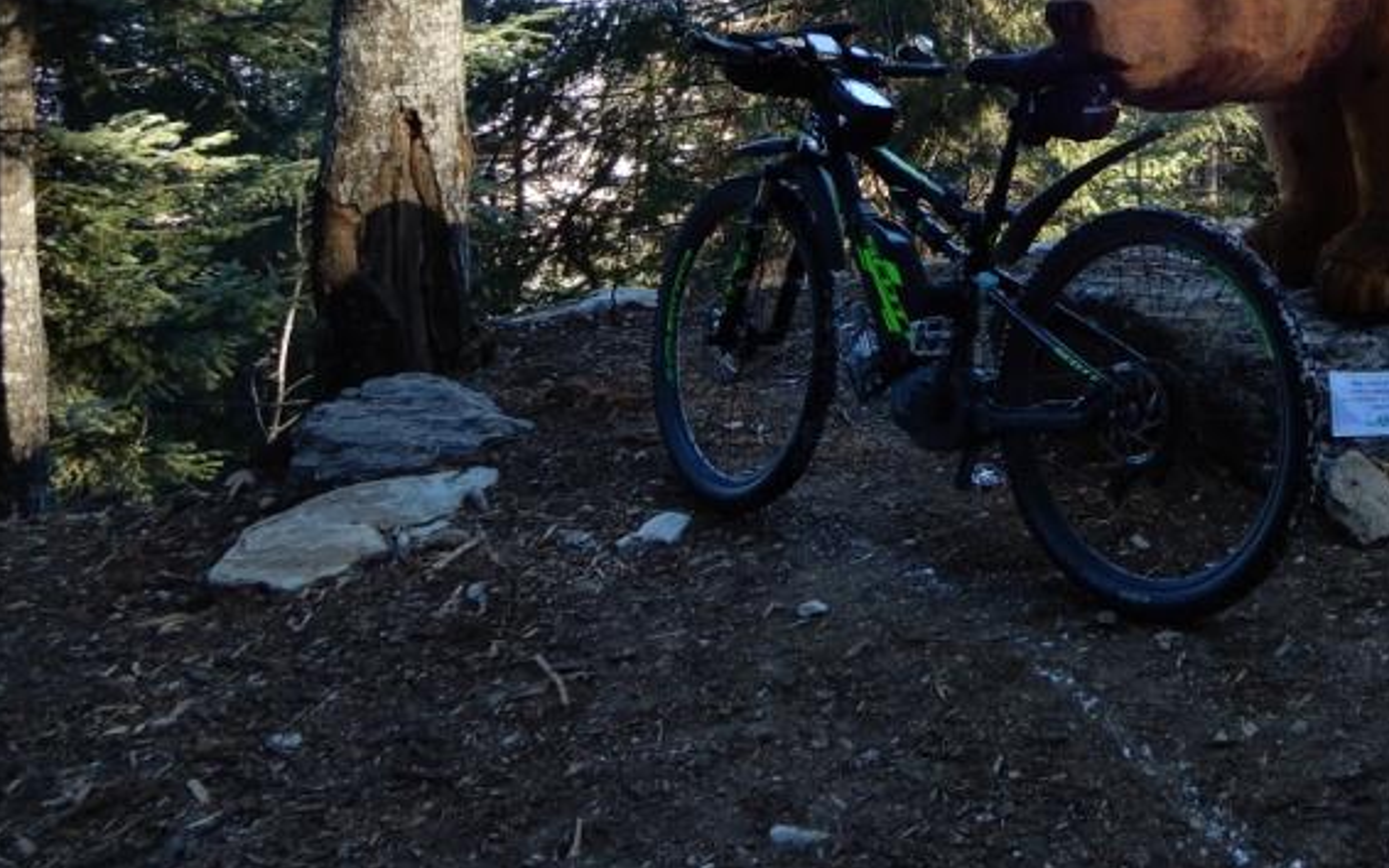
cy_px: -25
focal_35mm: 46
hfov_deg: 41.1
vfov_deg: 26.3
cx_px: 1166
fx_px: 1742
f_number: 3.4
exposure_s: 1/50
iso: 80
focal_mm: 4.3
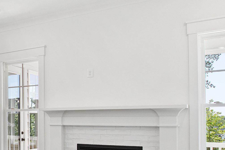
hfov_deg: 33.1
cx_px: -58
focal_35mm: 46
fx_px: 287
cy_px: 122
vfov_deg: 28.6
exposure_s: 1/8
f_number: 8
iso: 100
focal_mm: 10
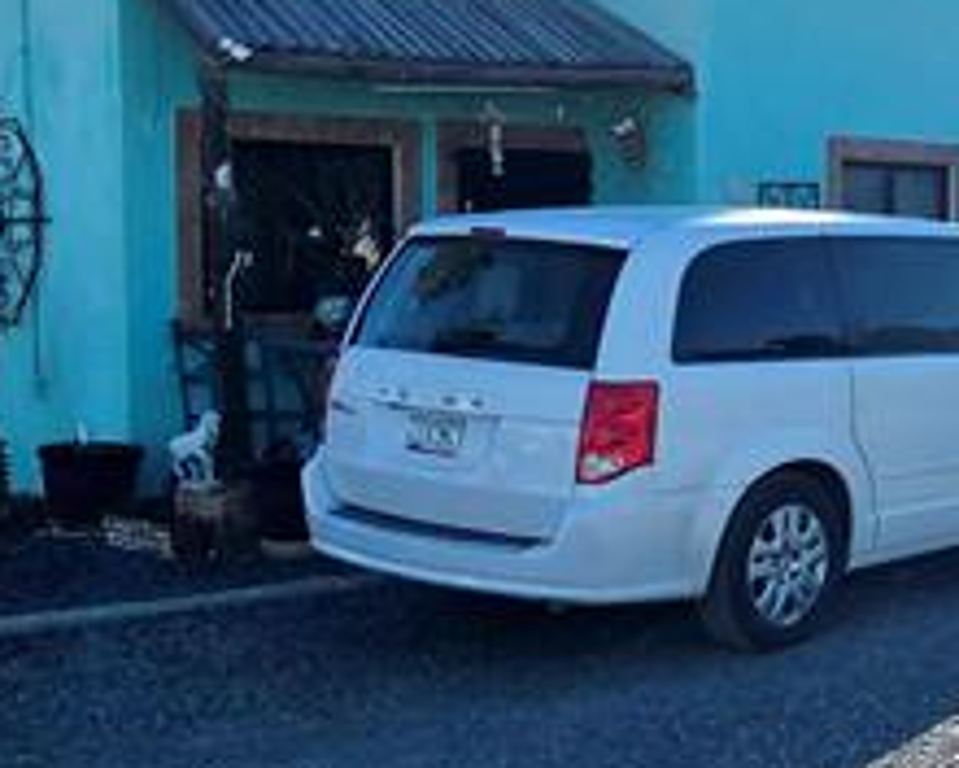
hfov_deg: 29.5
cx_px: 994
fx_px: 1675
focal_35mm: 59
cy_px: 305
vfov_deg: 25.8
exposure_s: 1/3333
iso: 40
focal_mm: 2.2
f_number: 1.9
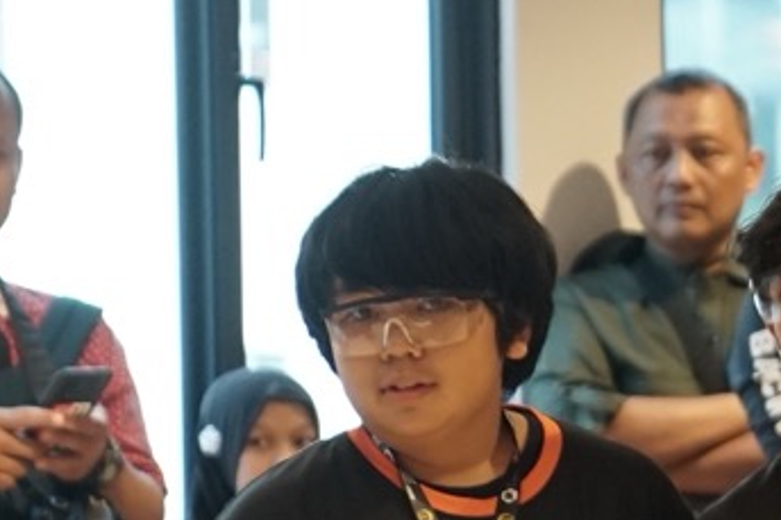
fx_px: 8478
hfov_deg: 5.2
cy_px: 374
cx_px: 1396
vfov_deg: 3.5
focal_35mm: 391
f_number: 2.8
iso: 1250
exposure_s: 1/125
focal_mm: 70
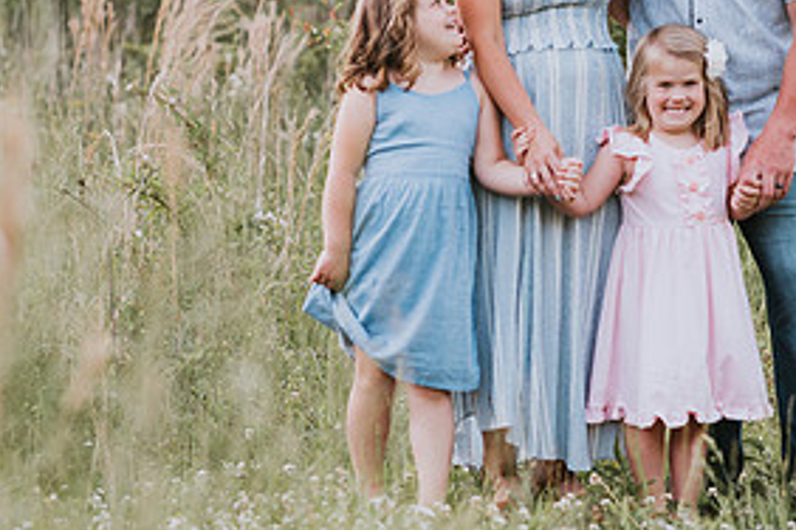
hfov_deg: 11.7
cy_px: 142
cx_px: 457
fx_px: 3869
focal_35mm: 175
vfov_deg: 7.8
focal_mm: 85
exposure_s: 1/320
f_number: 2.5
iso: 200
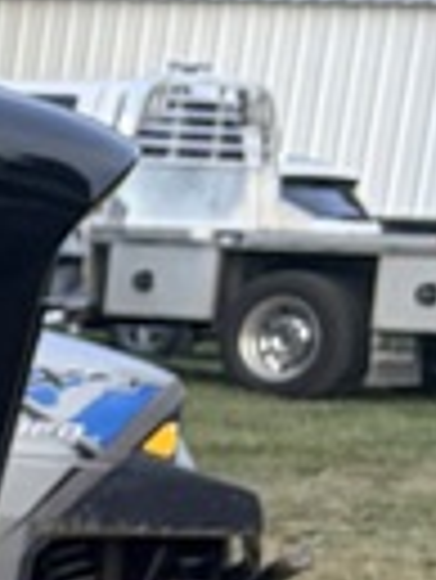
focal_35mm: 206
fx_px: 3454
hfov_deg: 6.1
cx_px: -1272
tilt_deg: -13.2
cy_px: 800
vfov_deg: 9.4
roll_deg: -3.3
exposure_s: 1/60
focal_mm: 5.96
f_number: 1.6
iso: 100
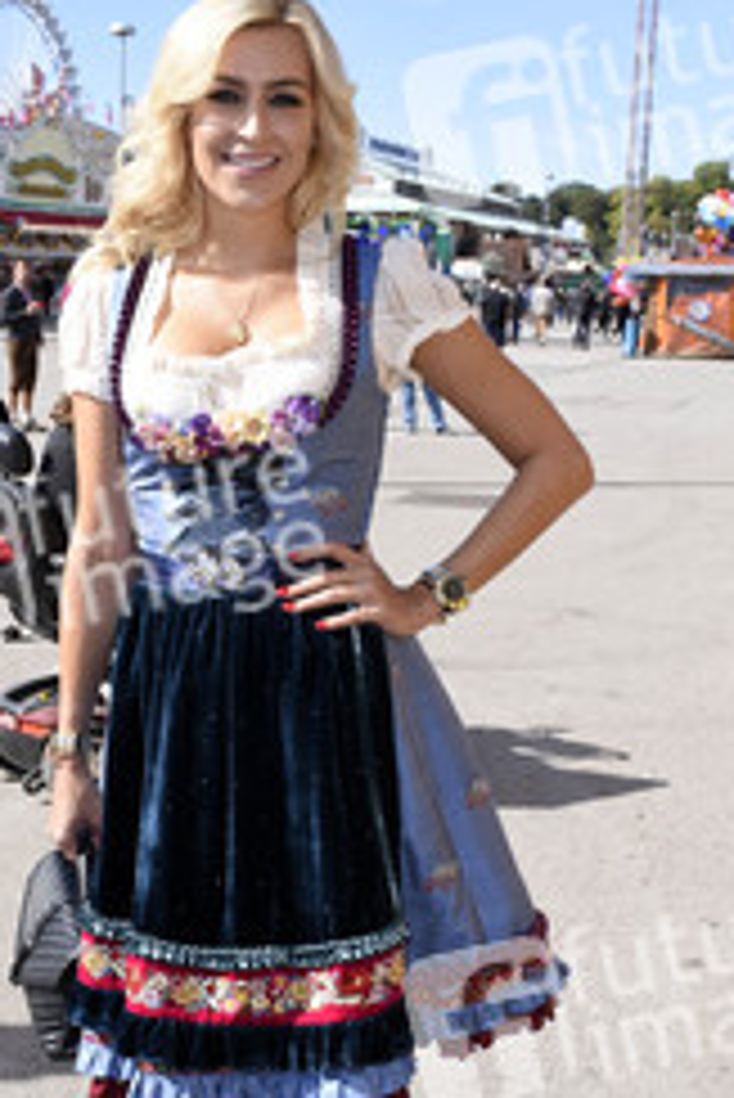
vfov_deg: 36.3
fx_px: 1649
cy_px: 778
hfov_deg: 24.9
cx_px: 225
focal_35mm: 54
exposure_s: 1/160
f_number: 9
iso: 160
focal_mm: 22
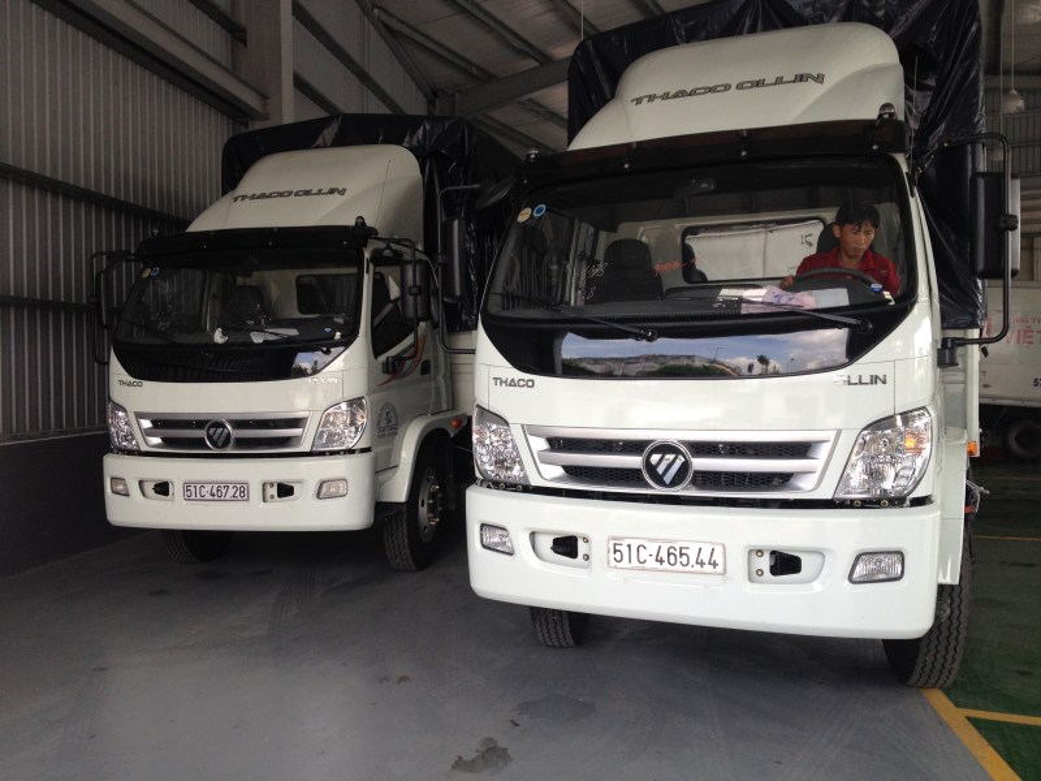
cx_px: 520
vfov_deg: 40.7
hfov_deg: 52.6
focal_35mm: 35
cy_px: 390
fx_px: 1053
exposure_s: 1/141
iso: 50
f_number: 2.4
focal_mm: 4.28
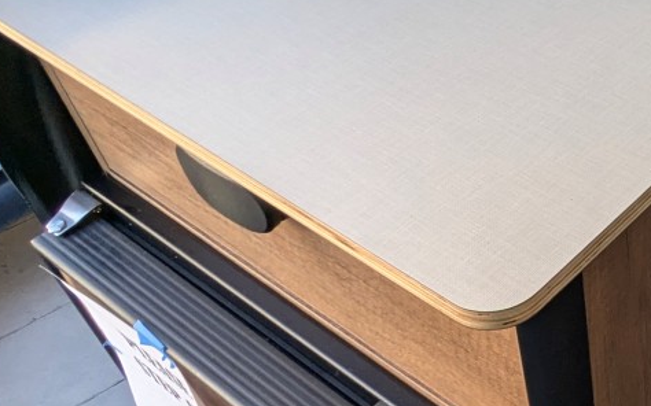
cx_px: 718
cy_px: 196
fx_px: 887
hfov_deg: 34.7
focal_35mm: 50
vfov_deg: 25.8
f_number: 2.2
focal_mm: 2.35
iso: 194
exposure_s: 1/156
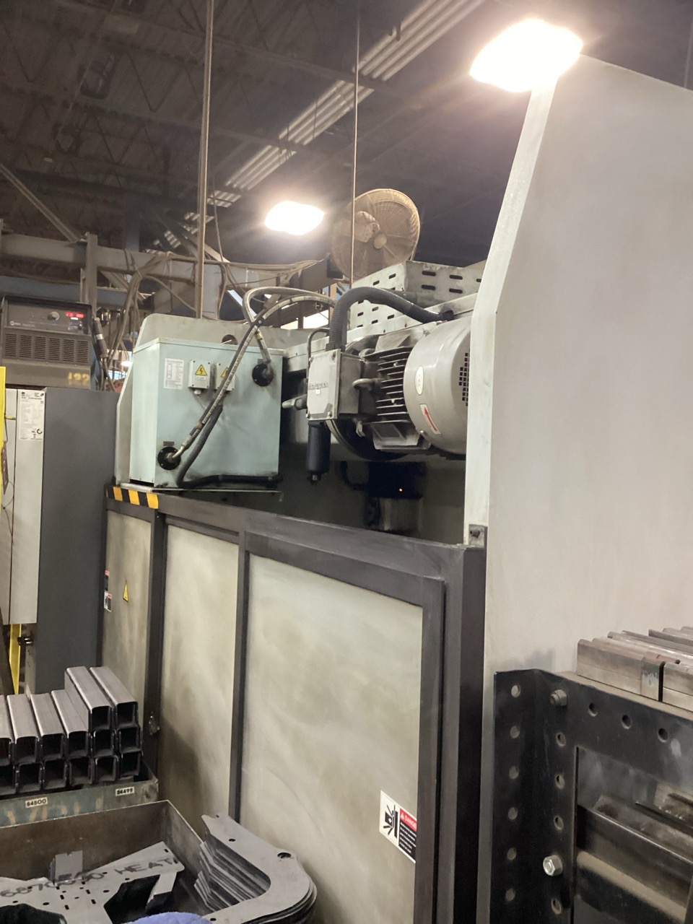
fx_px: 827
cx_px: 346
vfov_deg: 58.4
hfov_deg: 45.4
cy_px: 462
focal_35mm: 31
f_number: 2.4
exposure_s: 1/40
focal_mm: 3.3
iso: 250
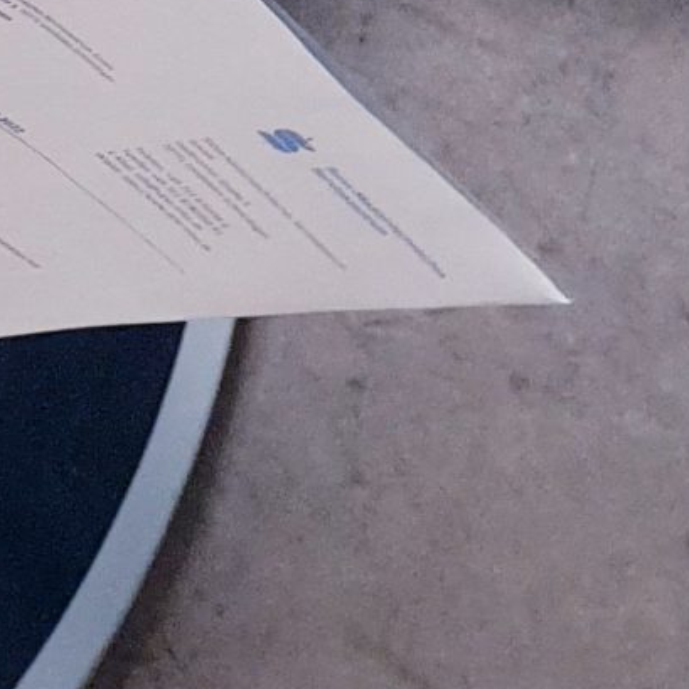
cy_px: -591
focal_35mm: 144
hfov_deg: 11.6
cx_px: -342
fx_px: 3243
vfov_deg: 11.2
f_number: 2.4
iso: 320
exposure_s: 1/50
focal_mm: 4.3
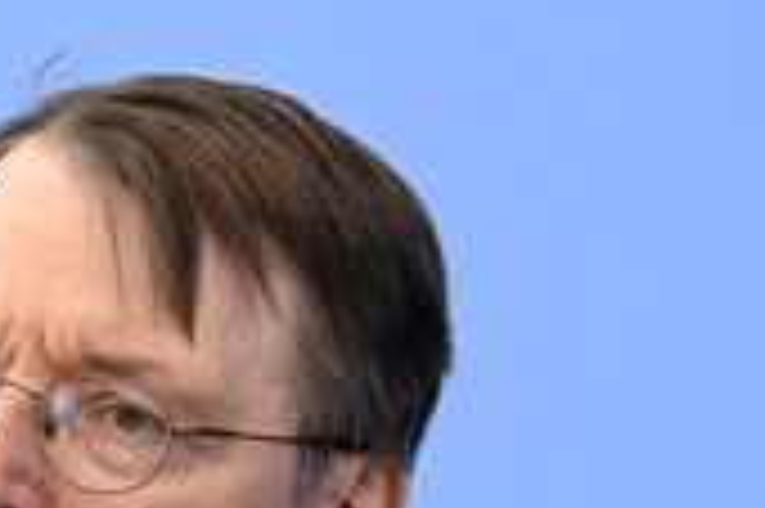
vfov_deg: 2.8
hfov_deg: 4.2
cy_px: 620
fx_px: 10402
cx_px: -200
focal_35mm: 490
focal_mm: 185
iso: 3200
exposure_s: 1/800
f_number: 4.5
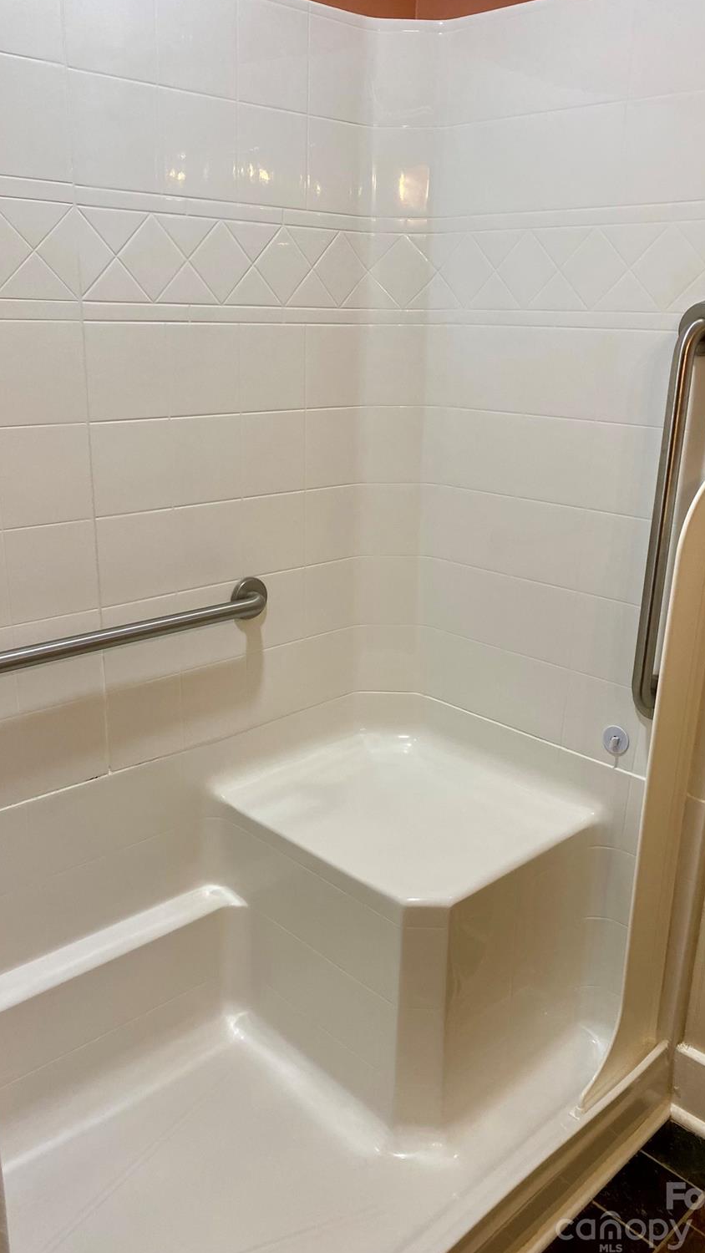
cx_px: 340
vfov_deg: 66.1
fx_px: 964
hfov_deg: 40.2
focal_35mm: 29
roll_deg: -1.5
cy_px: 629
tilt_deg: -16.8
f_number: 1.8
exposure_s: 1/120
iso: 100
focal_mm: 4.25
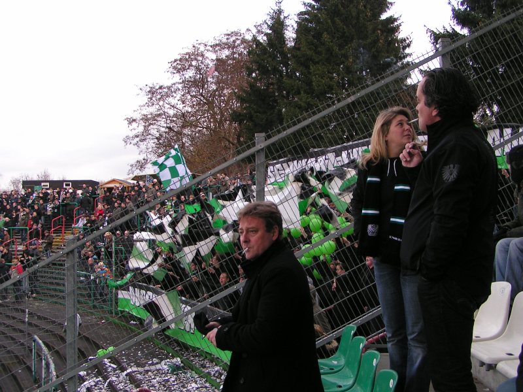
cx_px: 262
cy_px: 196
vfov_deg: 37.7
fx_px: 574
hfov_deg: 49.0
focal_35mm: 38
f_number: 4.5
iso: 50
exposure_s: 1/100
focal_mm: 5.8
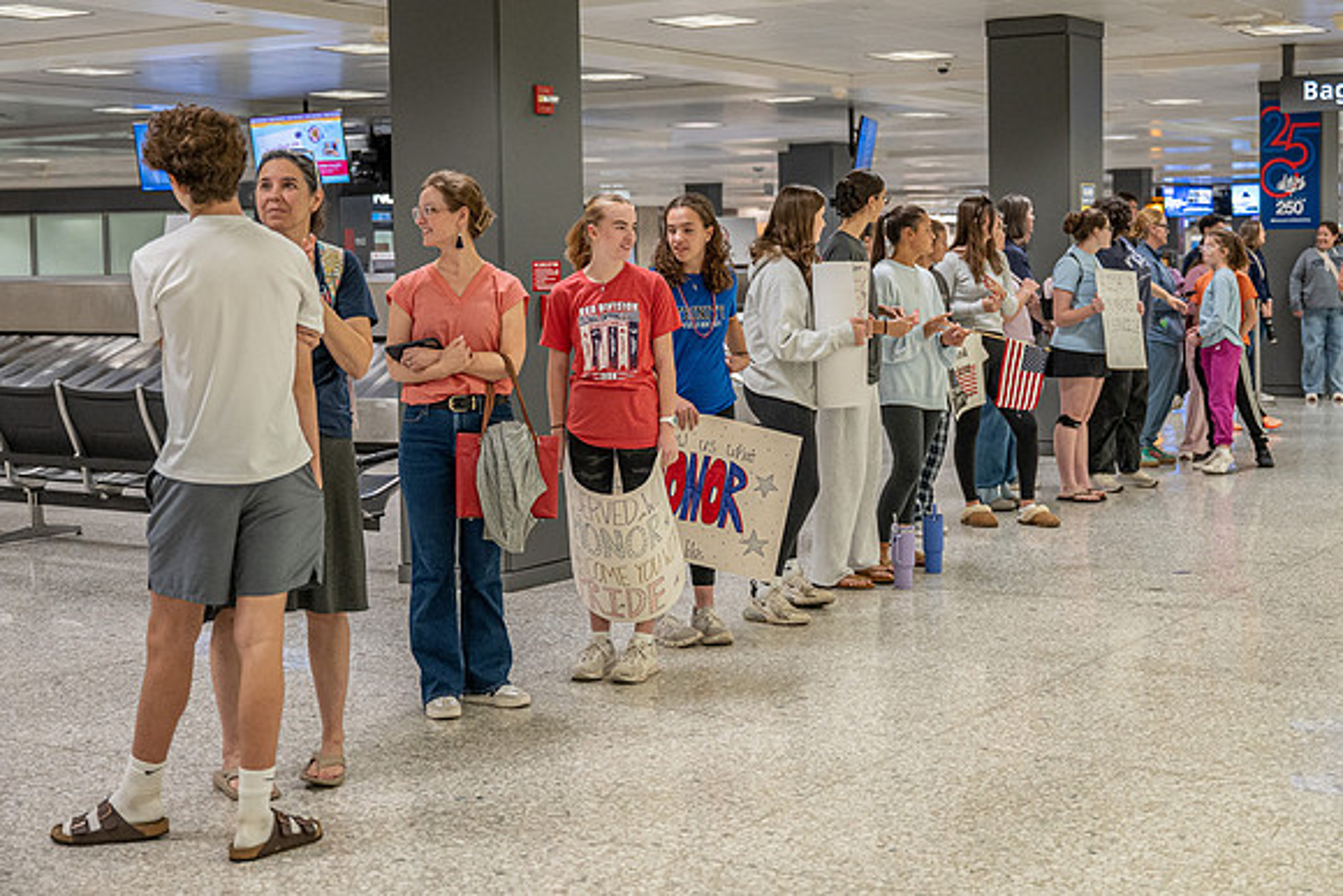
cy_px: 375
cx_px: 814
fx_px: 1966
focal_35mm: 53
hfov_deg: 37.6
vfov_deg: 25.6
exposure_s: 1/200
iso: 1400
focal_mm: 43
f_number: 2.8
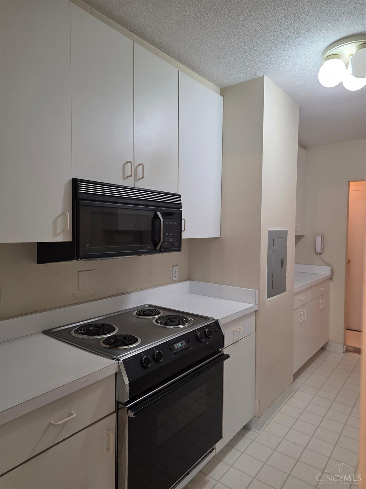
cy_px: 244
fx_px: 324
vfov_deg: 73.9
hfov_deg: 58.9
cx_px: 183
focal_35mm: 23
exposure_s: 1/120
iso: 200
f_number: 1.7
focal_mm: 6.3
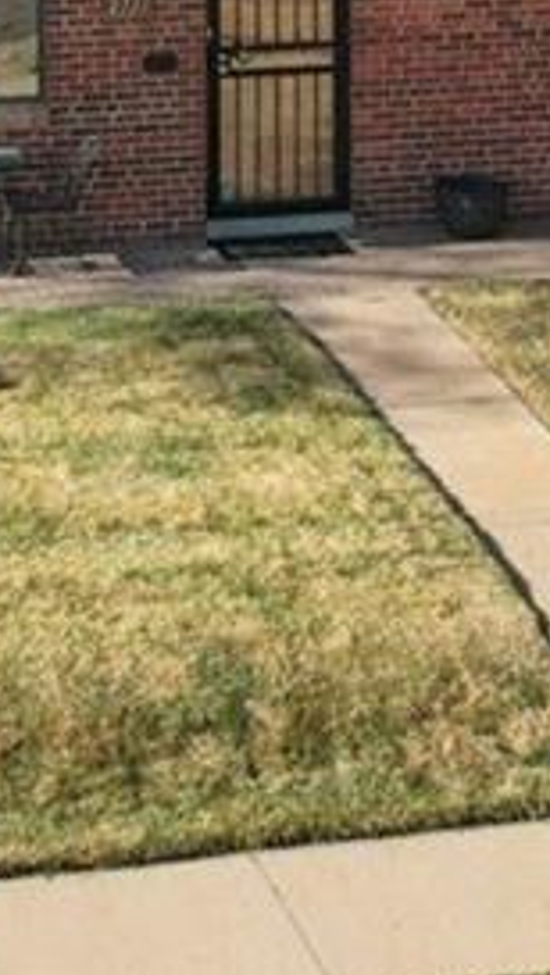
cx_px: 179
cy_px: -418
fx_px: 3493
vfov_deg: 14.9
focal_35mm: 135
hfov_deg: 9.0
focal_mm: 8.4
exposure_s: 1/730
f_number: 2.8
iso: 120
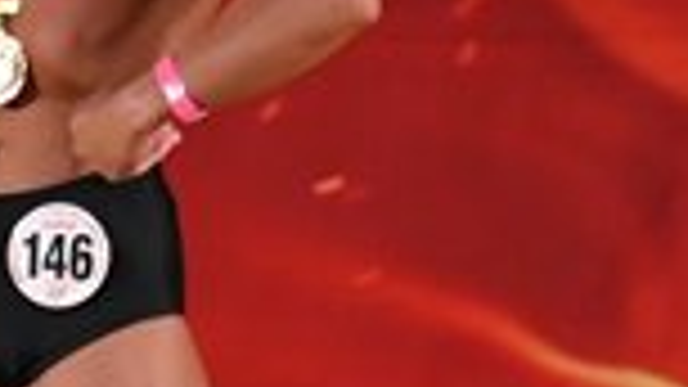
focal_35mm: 1150
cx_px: -843
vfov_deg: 1.1
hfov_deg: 1.9
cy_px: 356
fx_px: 20976
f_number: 5.6
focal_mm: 145
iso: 3200
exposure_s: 1/400
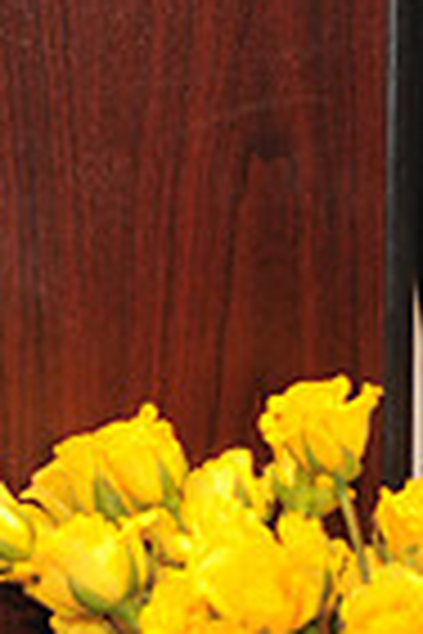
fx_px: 7613
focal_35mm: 432
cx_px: -387
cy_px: -661
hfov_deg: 3.2
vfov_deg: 4.7
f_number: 5.6
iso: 1250
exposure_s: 1/60
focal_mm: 105
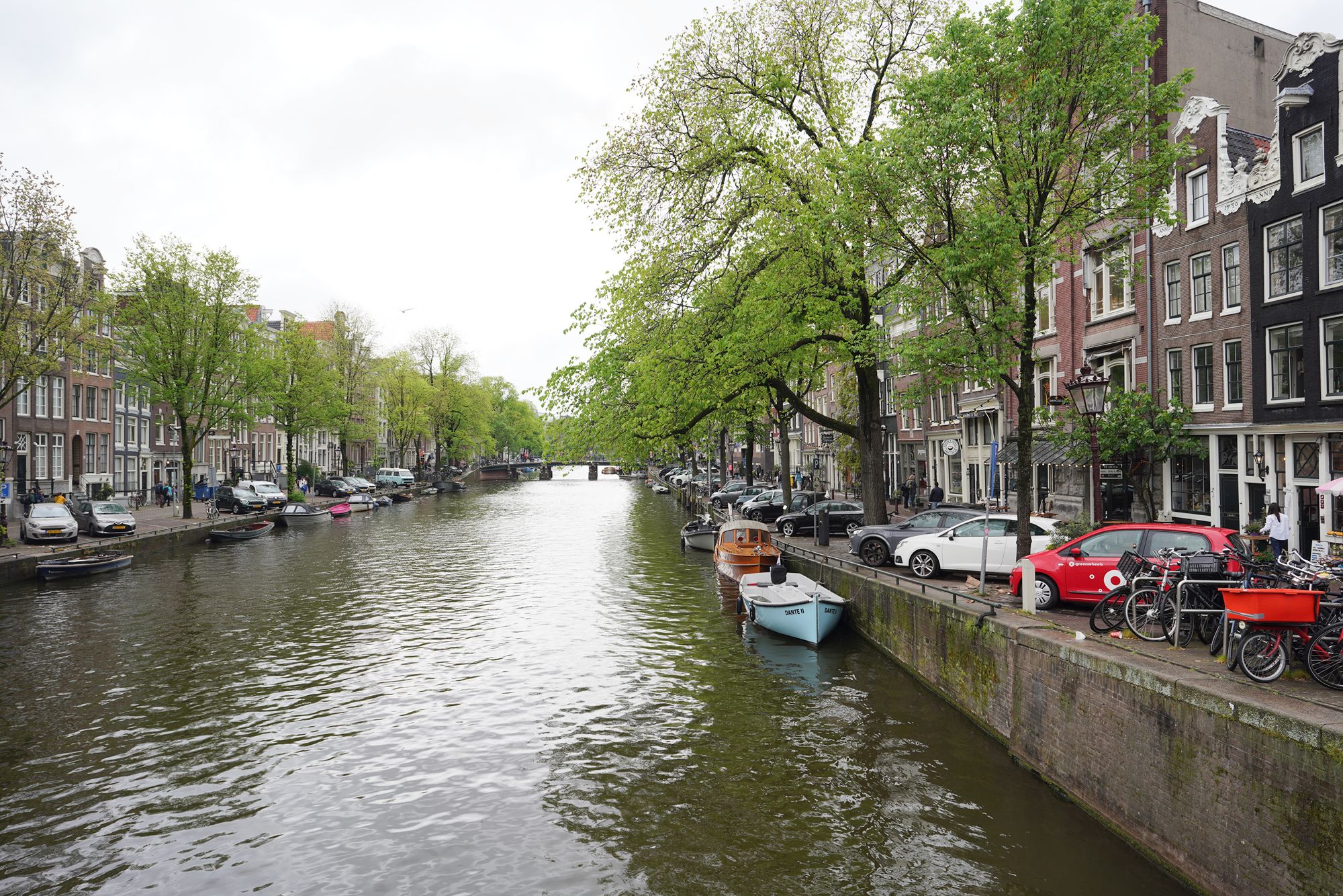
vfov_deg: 53.1
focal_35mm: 24
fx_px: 895
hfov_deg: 73.7
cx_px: 672
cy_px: 448
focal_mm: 24
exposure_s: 1/100
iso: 100
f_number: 6.3
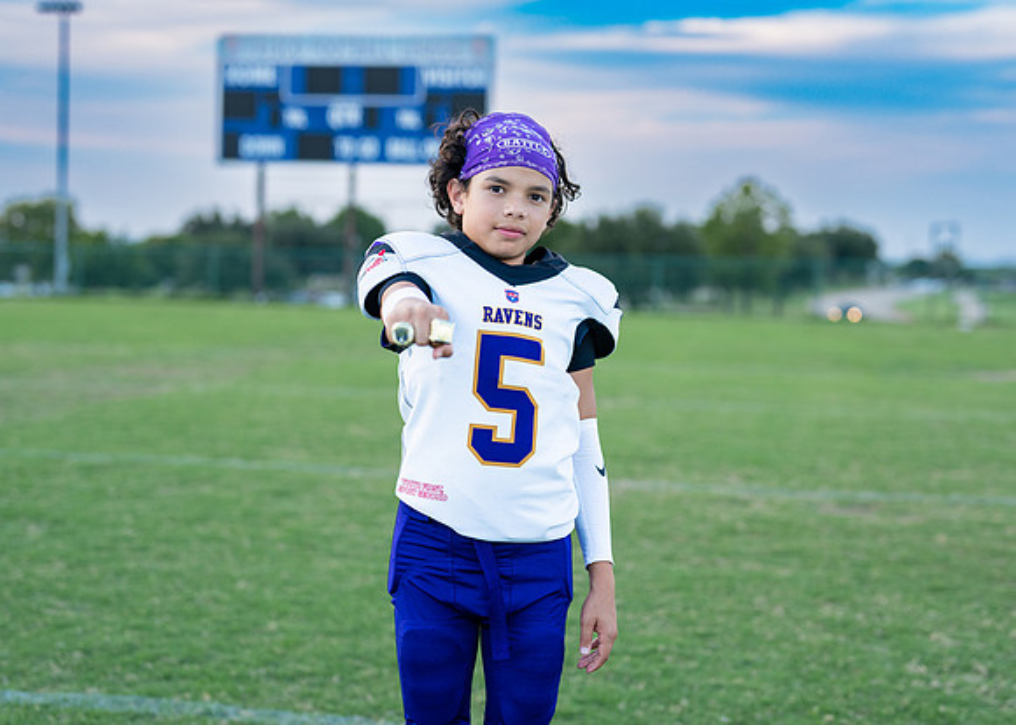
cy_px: 329
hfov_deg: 33.8
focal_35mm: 58
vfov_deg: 24.5
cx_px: 529
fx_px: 1673
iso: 160
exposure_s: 1/400
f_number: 2
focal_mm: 50
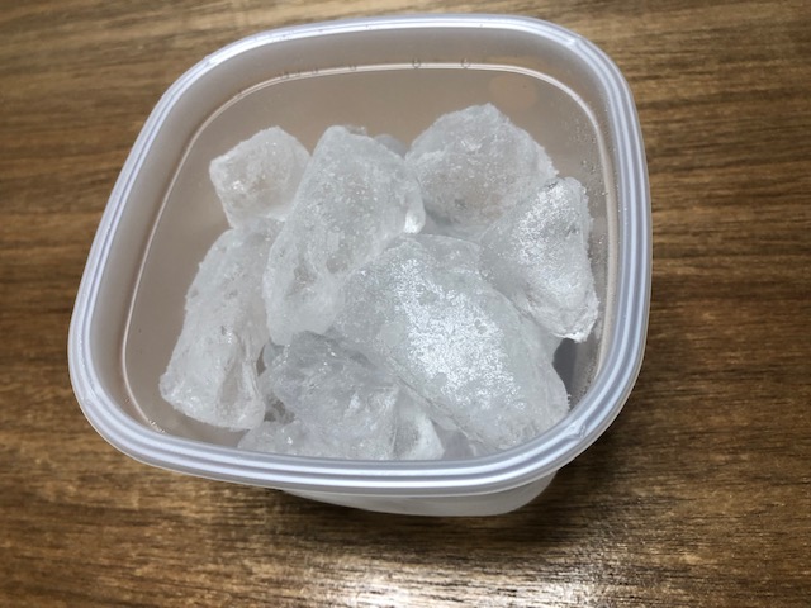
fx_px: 656
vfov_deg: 49.7
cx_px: 406
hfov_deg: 63.4
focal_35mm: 28
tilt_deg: -60.0
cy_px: 304
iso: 32
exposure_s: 1/33
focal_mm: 3.99
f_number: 1.8
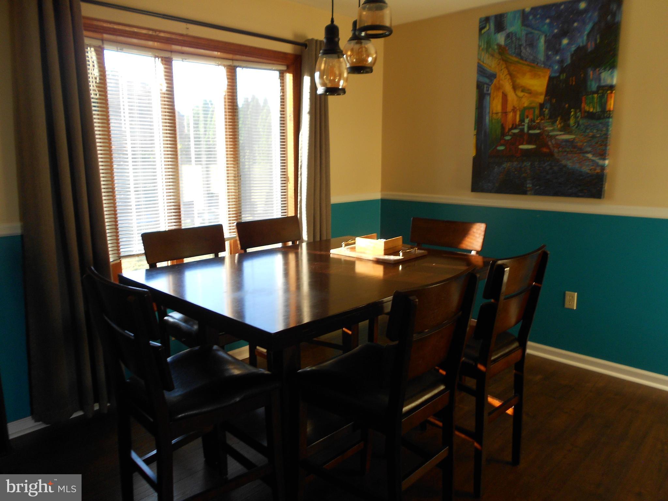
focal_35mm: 26
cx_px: 334
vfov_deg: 53.1
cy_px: 250
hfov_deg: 67.3
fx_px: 502
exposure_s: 1/30
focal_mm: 4.6
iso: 80
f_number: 3.2
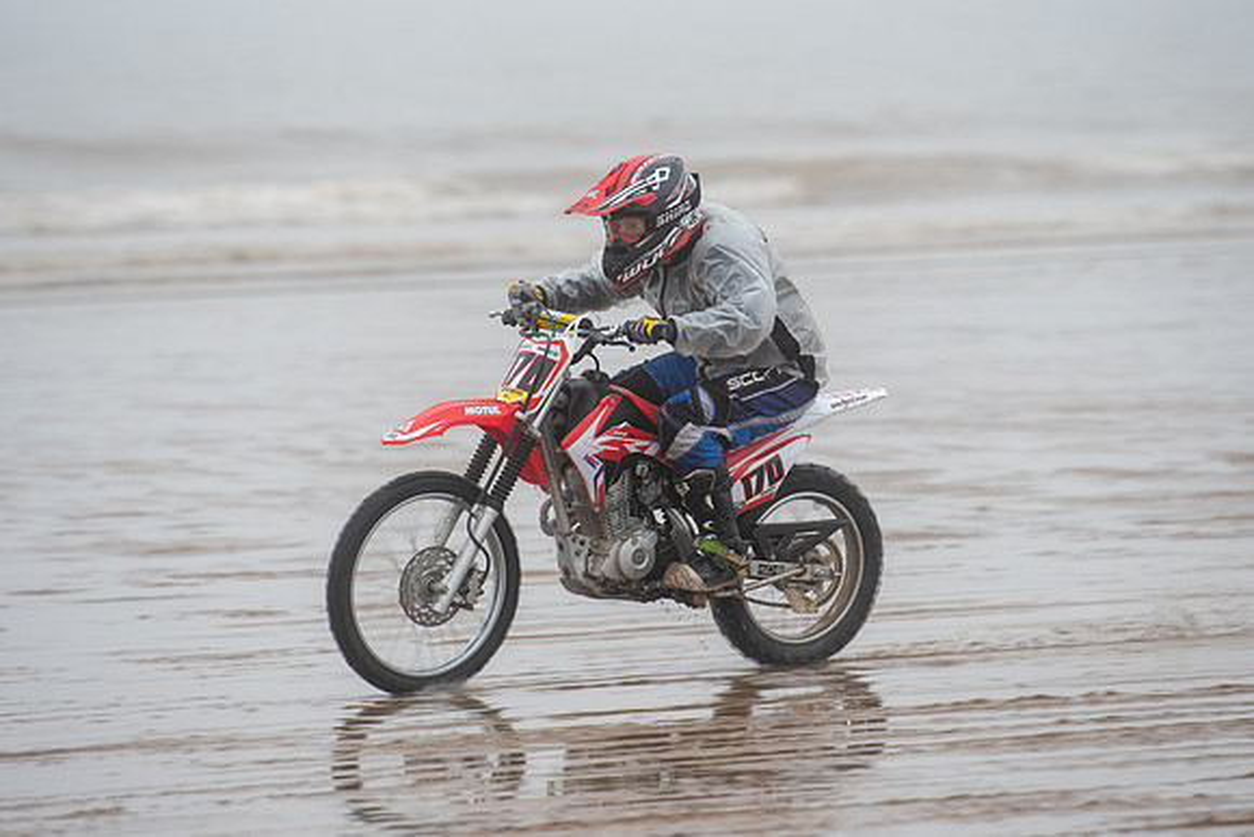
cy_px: 418
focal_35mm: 300
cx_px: 627
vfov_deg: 4.6
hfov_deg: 6.9
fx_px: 10452
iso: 200
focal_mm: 200
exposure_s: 1/400
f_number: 4
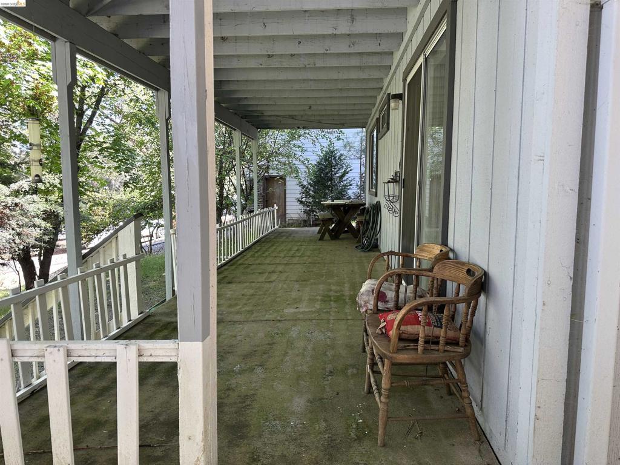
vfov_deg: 56.8
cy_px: 232
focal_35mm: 24
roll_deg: +0.0
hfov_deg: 71.6
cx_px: 310
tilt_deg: -5.8
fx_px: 430
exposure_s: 1/121
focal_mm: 6.86
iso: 100
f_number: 1.78
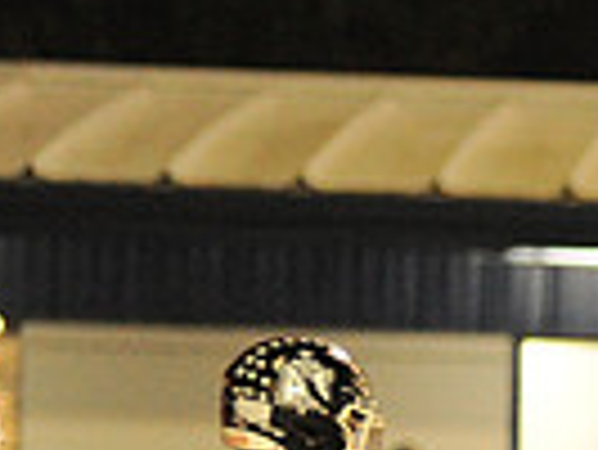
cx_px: 1205
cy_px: 612
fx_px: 14455
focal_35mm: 836
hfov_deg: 2.4
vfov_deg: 1.8
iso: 6400
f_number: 4
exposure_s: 1/320
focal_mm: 200
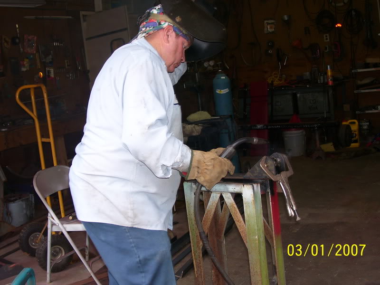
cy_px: 142
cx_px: 190
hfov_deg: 36.2
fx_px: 582
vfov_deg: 27.5
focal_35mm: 53
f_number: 3.4
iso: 80
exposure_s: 1/60
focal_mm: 8.6
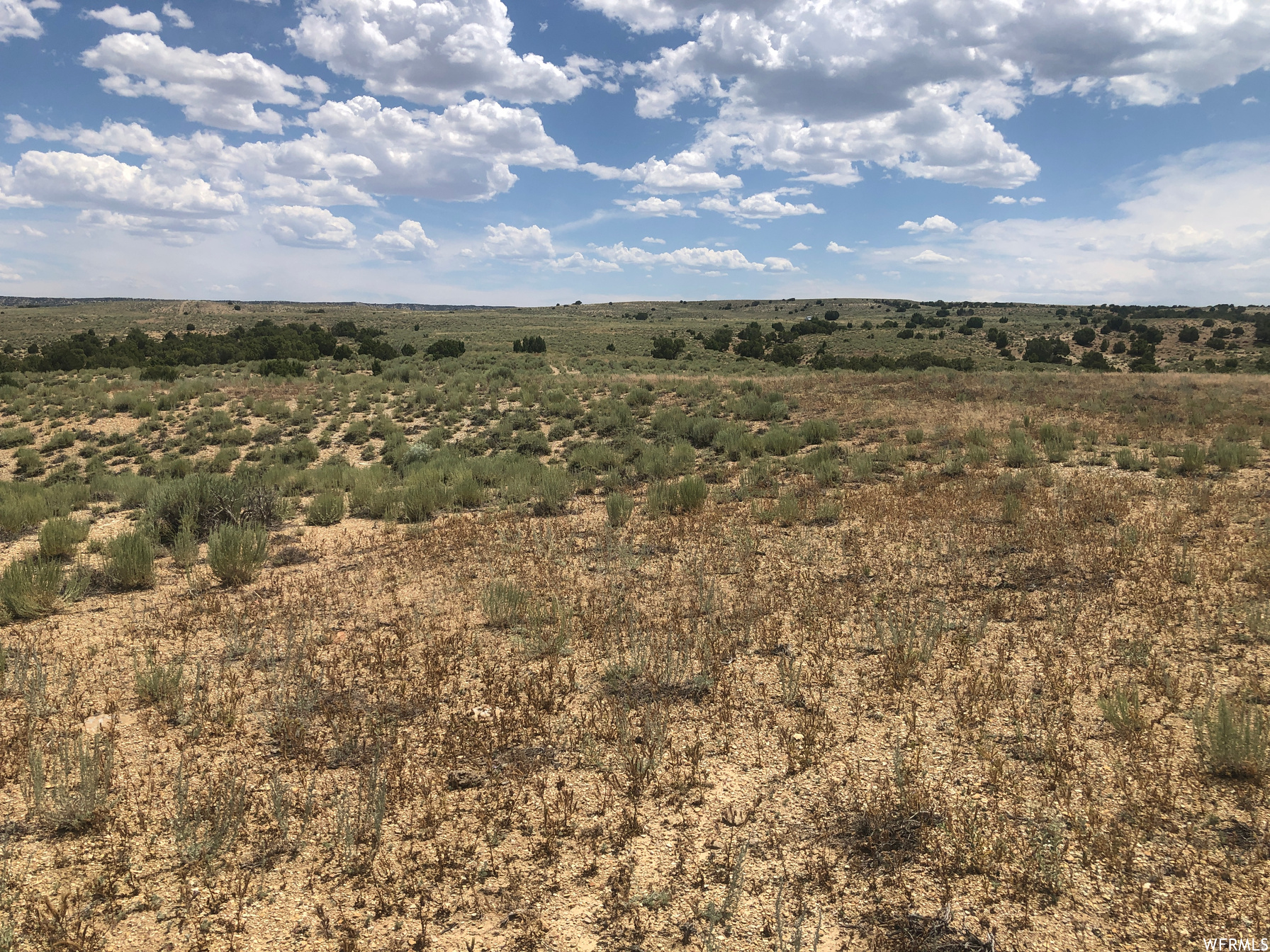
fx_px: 1027
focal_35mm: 28
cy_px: 476
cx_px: 635
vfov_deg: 49.7
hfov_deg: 63.4
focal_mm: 4
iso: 25
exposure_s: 1/4000
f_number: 1.8
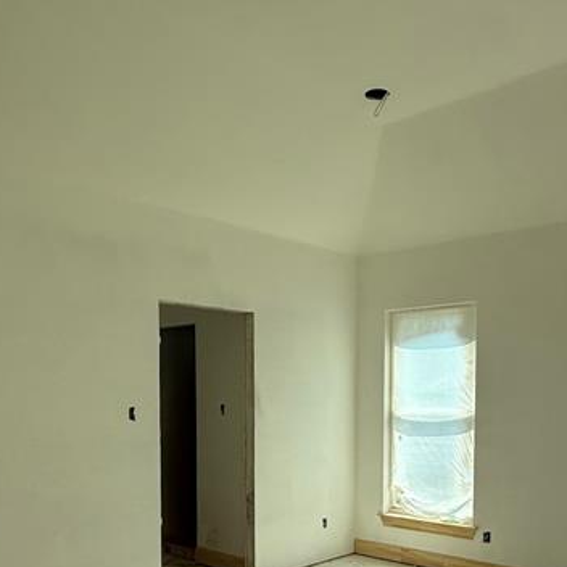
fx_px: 667
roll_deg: -0.7
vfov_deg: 44.3
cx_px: 311
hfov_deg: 46.0
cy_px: 437
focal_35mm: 36
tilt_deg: -2.7
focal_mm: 2.22
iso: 50
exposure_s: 1/545
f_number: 2.2
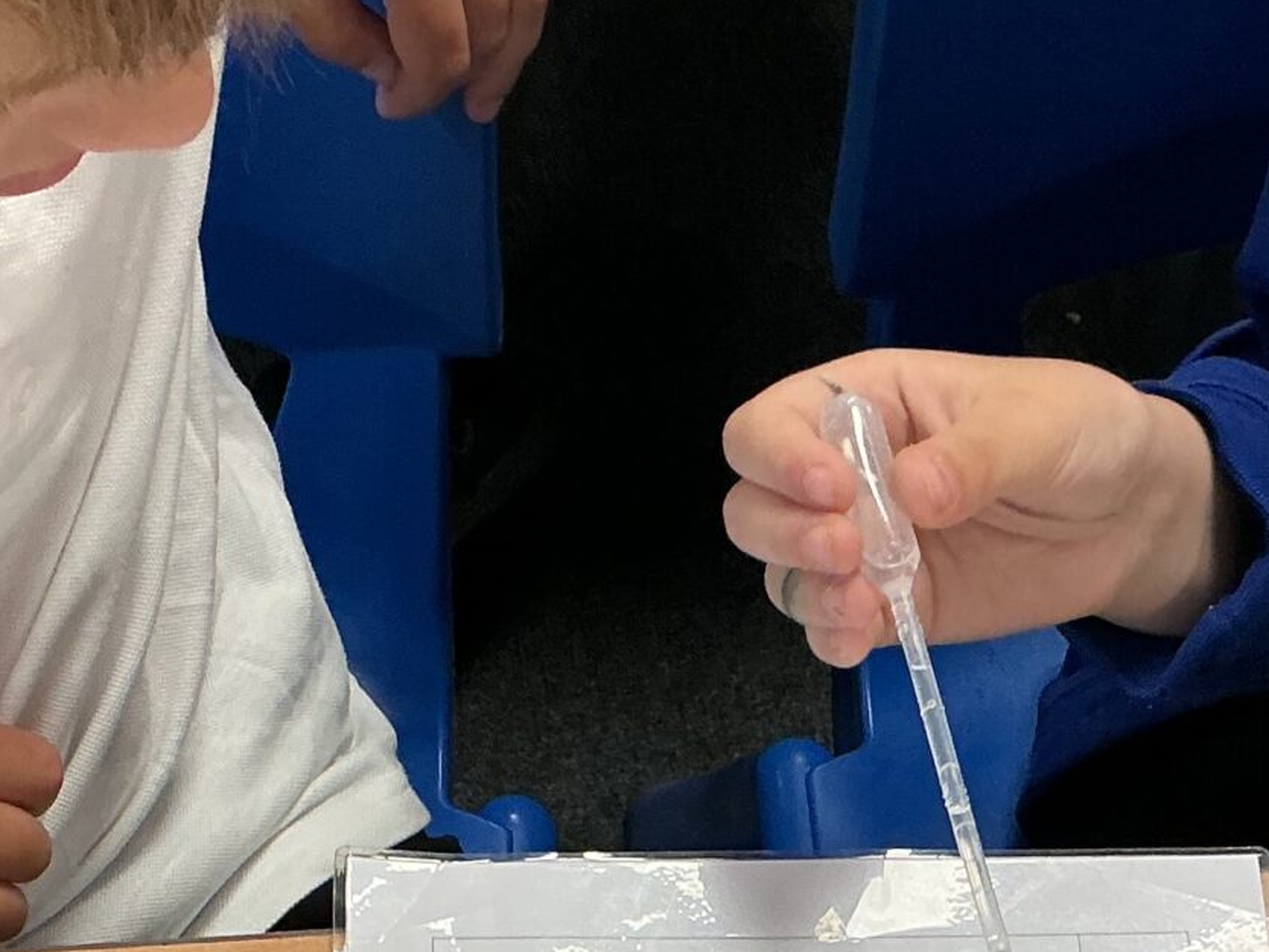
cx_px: 628
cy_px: 1209
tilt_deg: -64.1
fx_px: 3264
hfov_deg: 22.0
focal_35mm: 89
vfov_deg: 15.8
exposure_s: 1/60
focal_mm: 3
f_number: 1.8
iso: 64
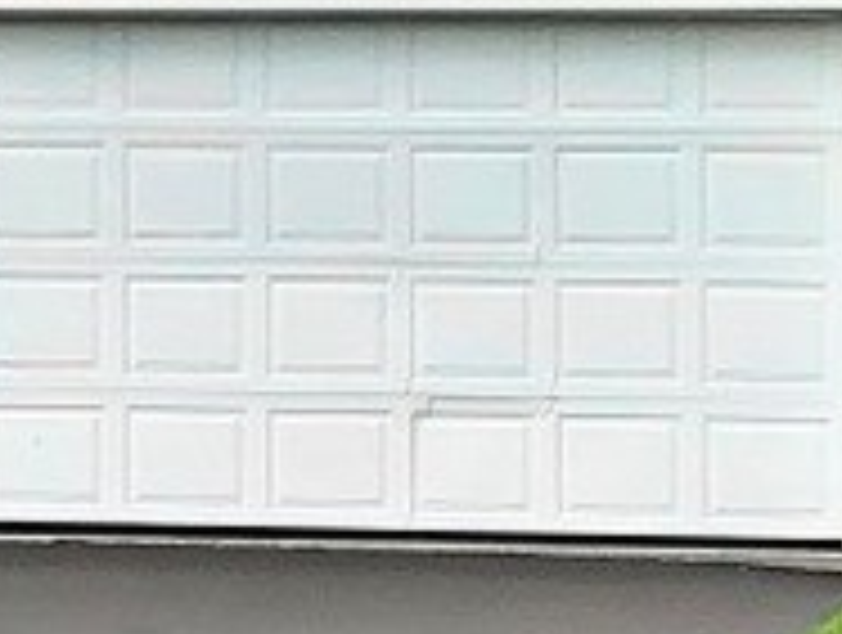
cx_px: -131
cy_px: -647
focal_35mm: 284
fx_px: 6921
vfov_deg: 5.2
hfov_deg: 6.9
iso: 16
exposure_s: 1/1021
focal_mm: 6
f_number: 2.4
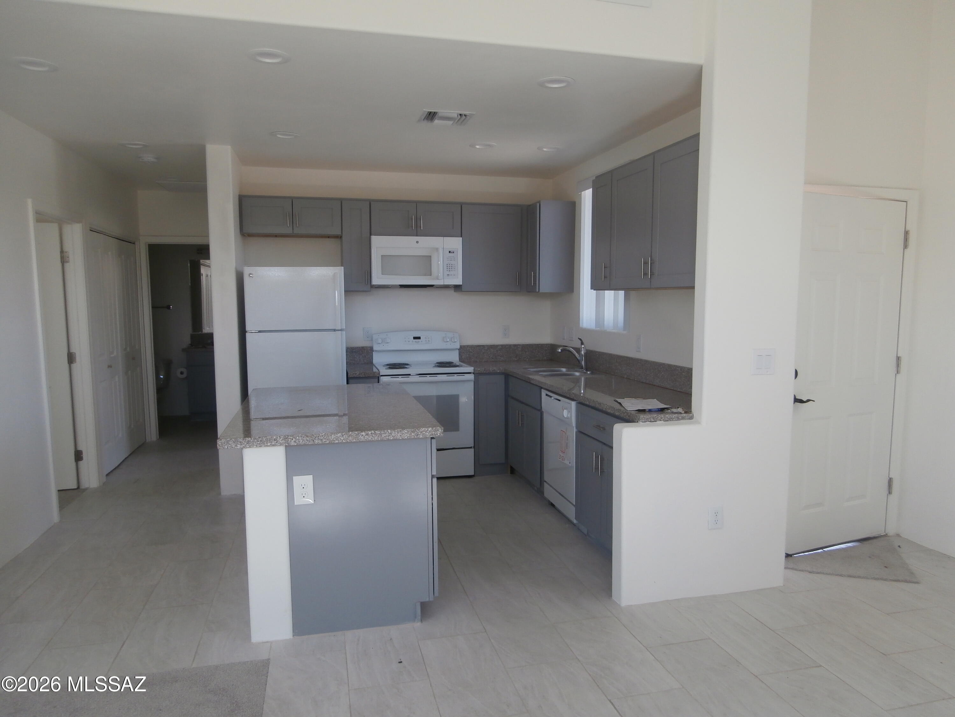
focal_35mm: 24
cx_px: 478
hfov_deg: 71.6
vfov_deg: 56.8
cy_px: 358
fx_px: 662
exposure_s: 1/60
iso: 100
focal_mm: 4.2
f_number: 3
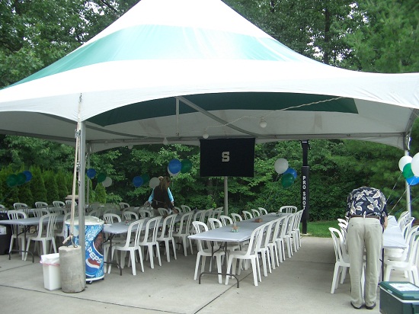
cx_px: 210
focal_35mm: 35
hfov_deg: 52.6
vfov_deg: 40.7
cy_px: 157
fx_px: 423
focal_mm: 5.8
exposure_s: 1/160
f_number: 2.6
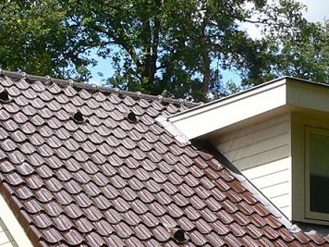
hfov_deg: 16.9
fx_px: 1102
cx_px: 218
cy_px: 334
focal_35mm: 116
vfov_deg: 12.3
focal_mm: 6
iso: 80
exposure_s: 1/400
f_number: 4
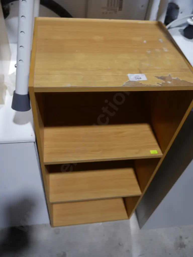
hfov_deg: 44.2
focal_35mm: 32
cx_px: 96
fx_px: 238
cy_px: 128
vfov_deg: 56.8
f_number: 3.6
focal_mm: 16
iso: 200
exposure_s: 1/80
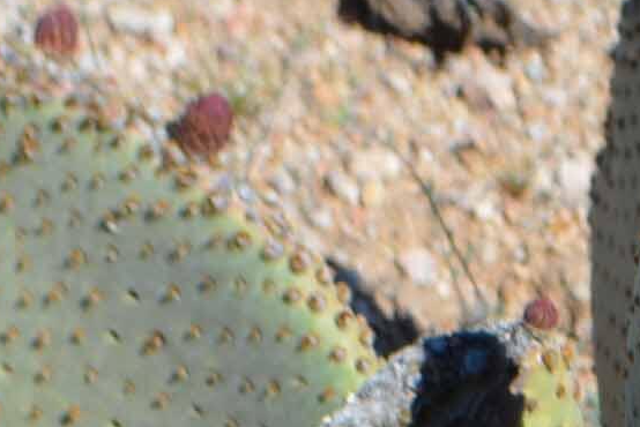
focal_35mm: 389
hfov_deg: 5.3
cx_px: 773
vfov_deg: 3.5
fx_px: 6919
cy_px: 882
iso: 100
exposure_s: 1/250
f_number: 8
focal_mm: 48
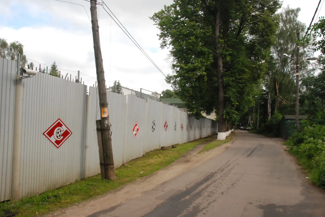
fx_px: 280
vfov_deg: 42.3
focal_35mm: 31
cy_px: 109
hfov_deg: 60.3
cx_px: 157
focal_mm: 20
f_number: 13
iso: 1250
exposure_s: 1/640
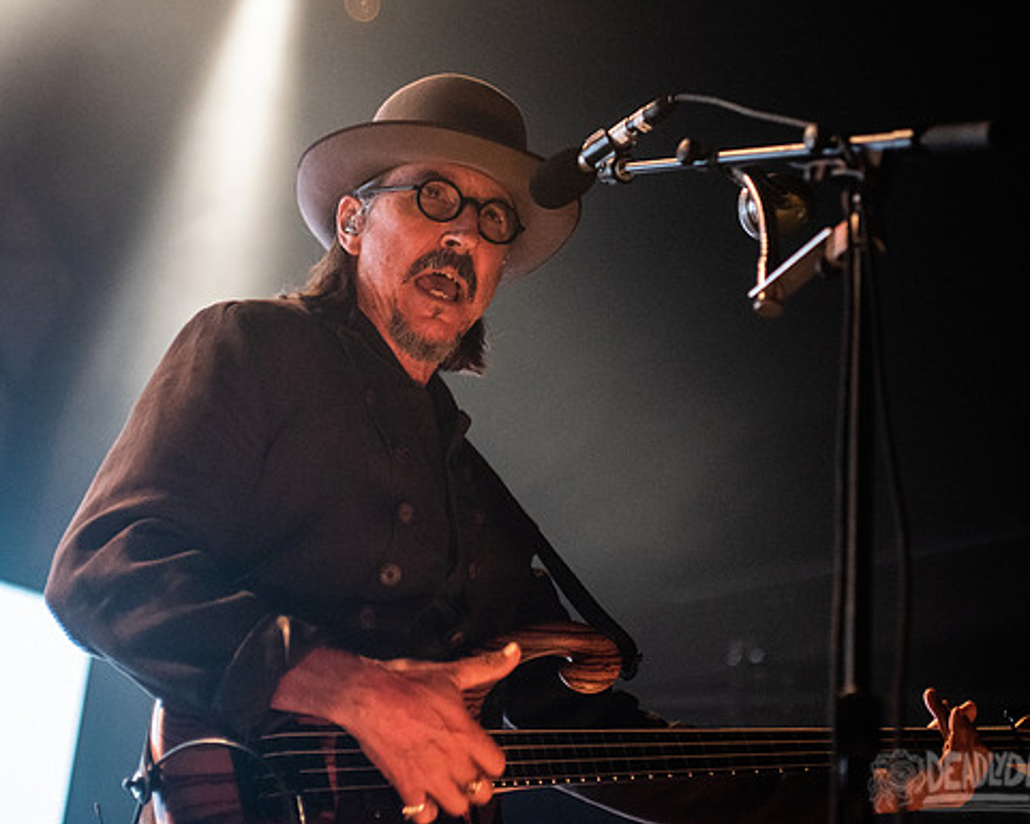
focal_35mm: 86
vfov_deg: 17.9
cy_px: 377
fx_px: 2622
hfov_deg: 22.2
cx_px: 518
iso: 4000
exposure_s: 1/160
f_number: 3.2
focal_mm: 70
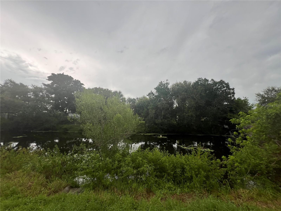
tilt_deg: +3.4
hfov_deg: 106.2
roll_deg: -0.6
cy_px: 106
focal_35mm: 13
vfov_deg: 89.9
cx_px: 140
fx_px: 106
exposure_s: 1/268
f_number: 1.8
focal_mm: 1.57
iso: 32
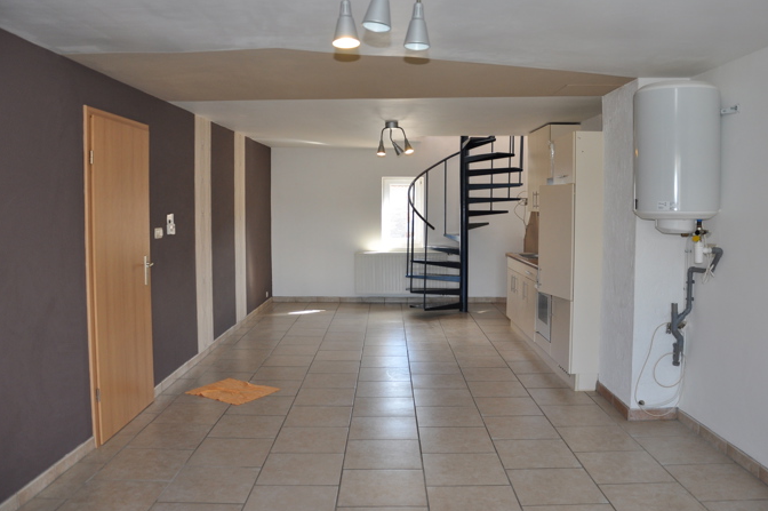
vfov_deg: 44.9
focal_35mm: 29
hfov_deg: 63.7
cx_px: 397
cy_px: 240
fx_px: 618
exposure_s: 1/125
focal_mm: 18
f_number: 3.5
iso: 400
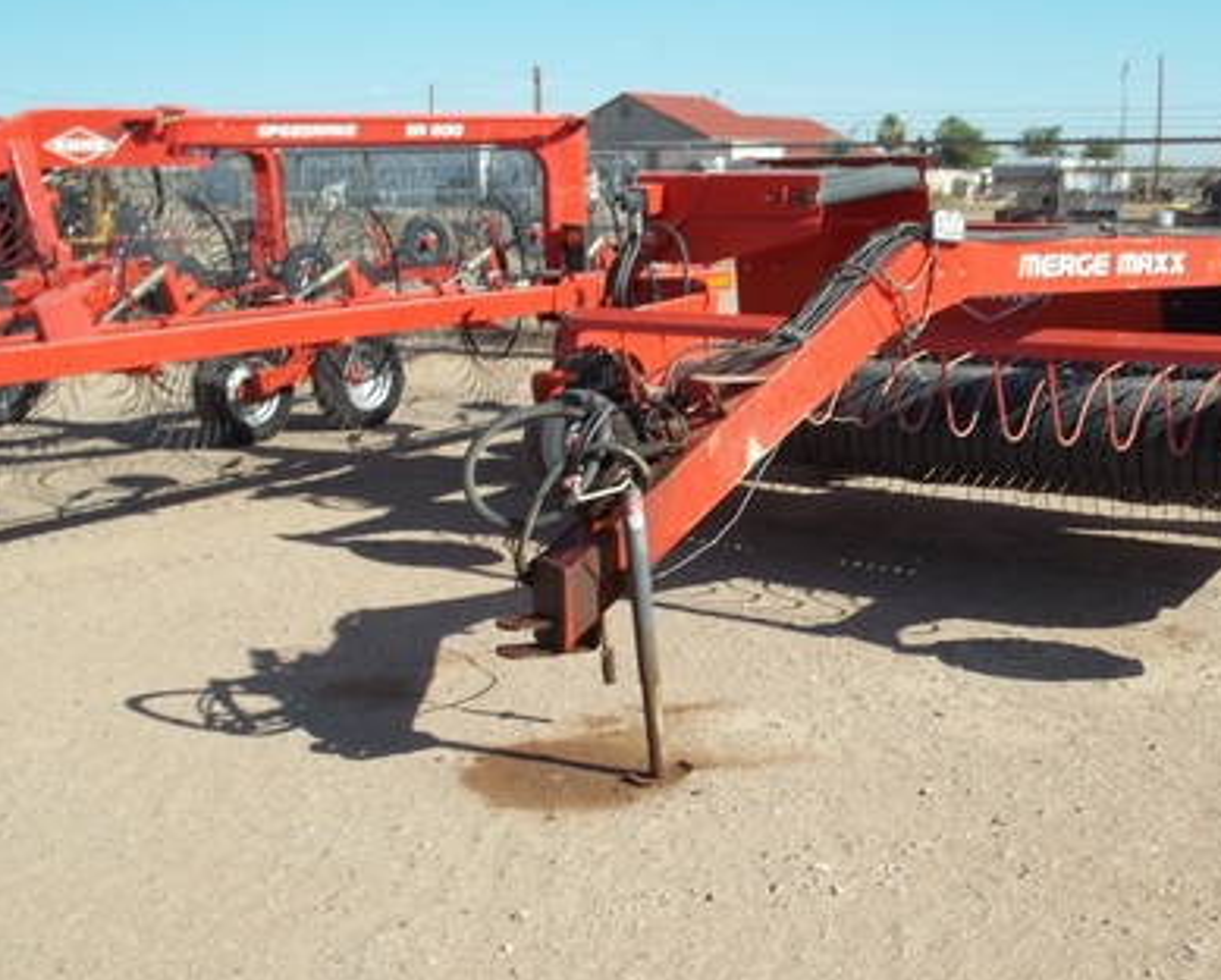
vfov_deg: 33.5
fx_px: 1628
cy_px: 449
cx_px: 841
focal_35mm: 45
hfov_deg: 40.5
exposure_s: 1/160
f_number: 8
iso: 64
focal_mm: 5.9
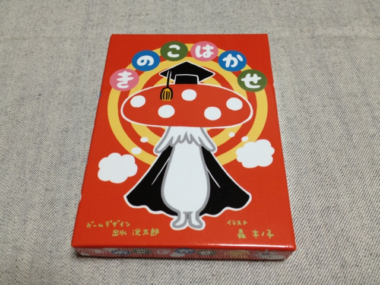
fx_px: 384
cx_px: 190
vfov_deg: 40.7
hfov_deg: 52.6
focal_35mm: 35
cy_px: 142
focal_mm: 4.28
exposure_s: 1/20
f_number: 2.4
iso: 50
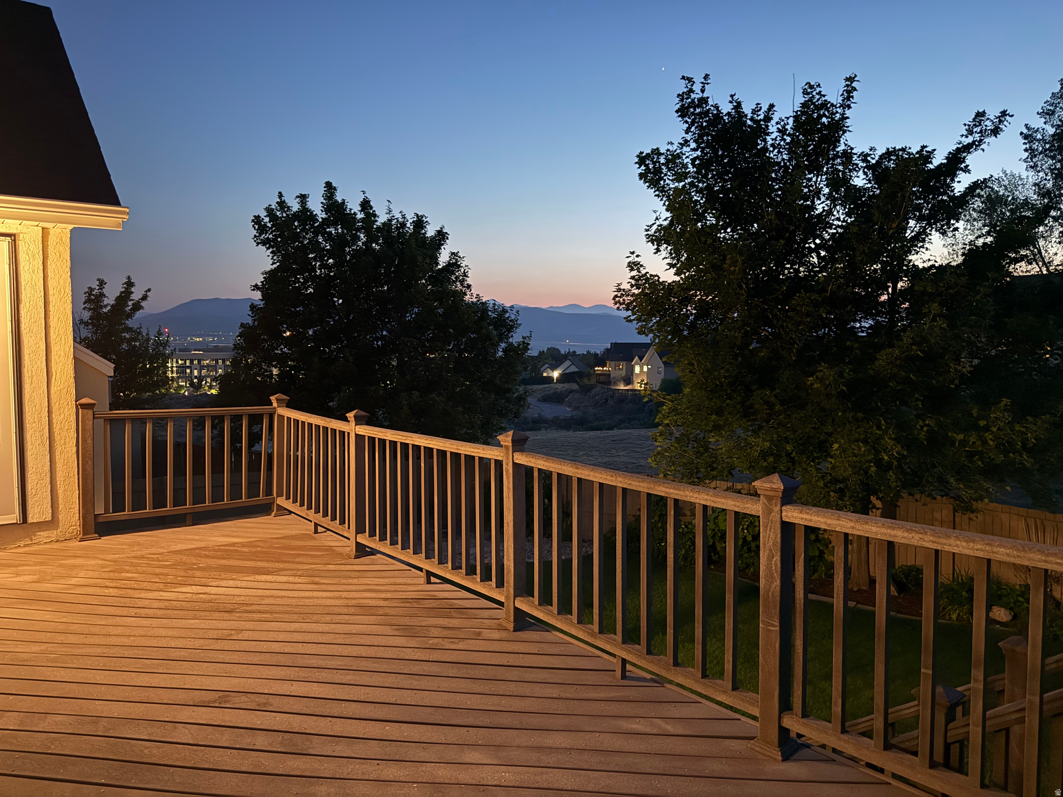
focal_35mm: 24
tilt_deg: -3.2
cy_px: 398
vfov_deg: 56.8
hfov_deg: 71.6
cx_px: 532
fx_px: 737
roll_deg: -0.7
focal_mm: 6.76
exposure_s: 1/15
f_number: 1.78
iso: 1600
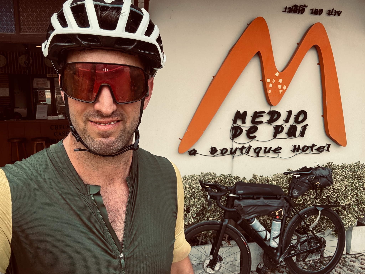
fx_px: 243
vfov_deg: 58.9
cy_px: 137
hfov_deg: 73.9
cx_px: 182
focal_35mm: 23
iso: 32
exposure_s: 1/121
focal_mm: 2.69
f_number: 1.9
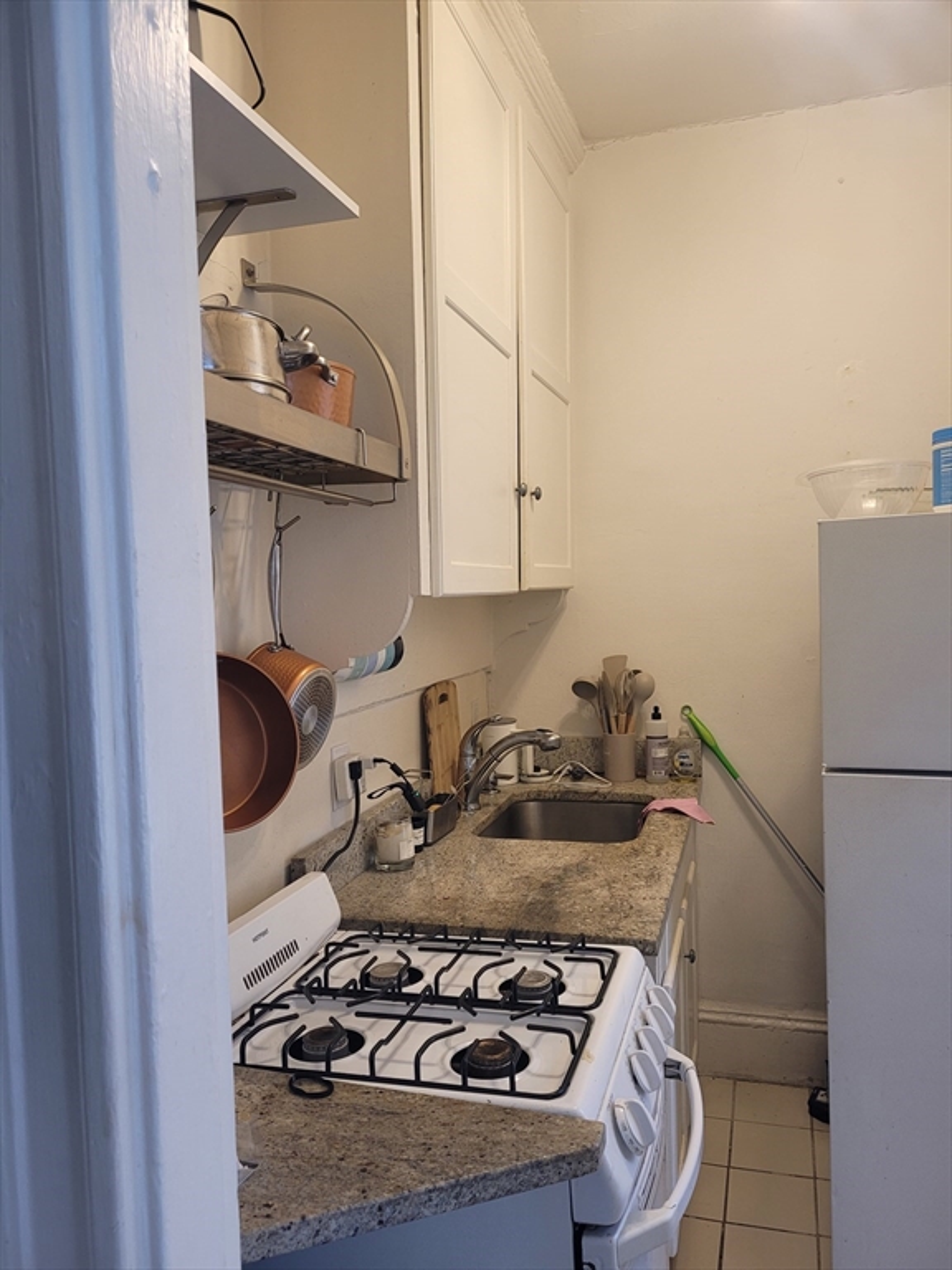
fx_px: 953
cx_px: 476
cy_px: 635
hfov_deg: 53.1
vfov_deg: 67.3
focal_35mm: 26
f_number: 1.8
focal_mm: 5.4
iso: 160
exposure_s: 1/120
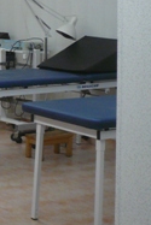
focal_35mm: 114
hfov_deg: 10.2
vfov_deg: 17.7
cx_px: -232
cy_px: 28
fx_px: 716
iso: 100
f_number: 2.9
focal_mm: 5.2
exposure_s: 1/30
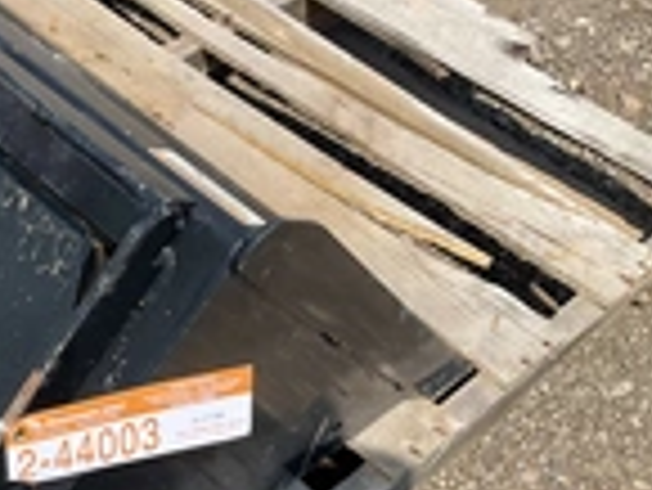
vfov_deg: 18.5
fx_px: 1508
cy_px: 225
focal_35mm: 80
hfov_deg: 21.8
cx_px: -211
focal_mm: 3
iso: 25
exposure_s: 1/1195
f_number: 1.8
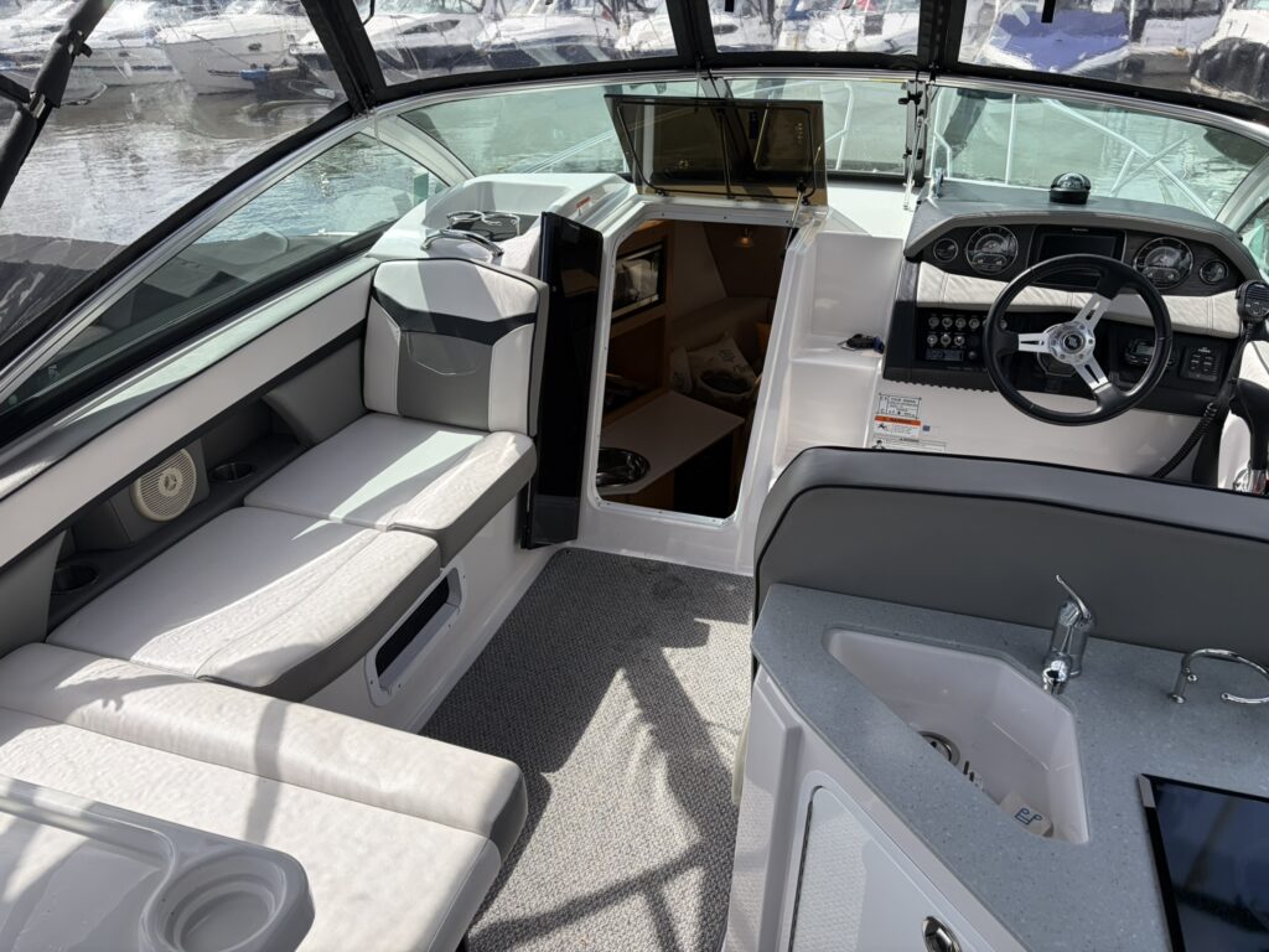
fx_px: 953
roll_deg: +1.8
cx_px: 634
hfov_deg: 67.3
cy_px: 476
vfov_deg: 53.1
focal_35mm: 26
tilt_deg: -25.7
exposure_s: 1/3125
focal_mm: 5.96
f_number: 1.6
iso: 50
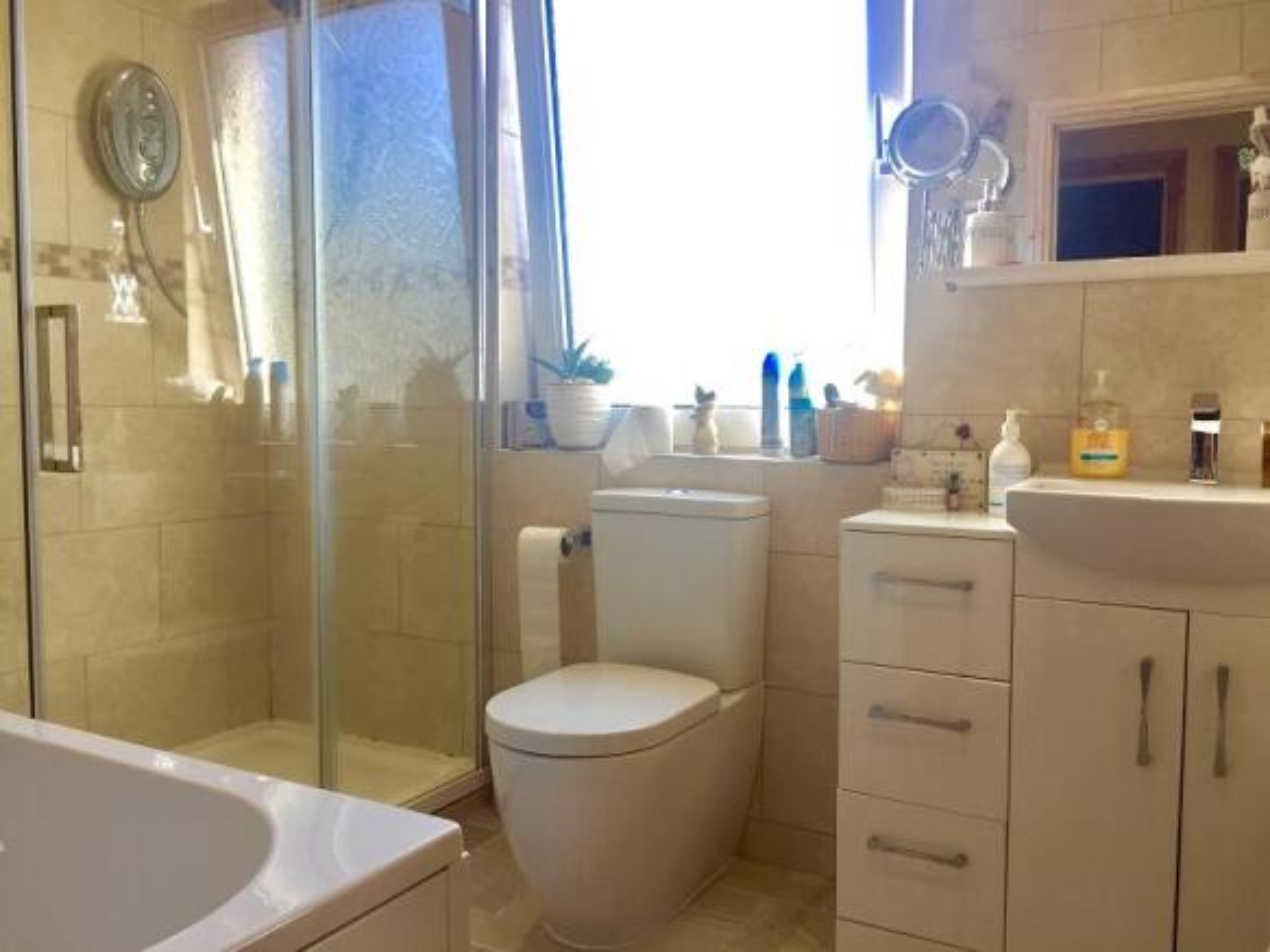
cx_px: 635
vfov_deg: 48.2
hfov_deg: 61.7
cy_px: 476
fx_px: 1064
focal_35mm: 29
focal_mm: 4.15
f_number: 2.2
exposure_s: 1/100
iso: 50
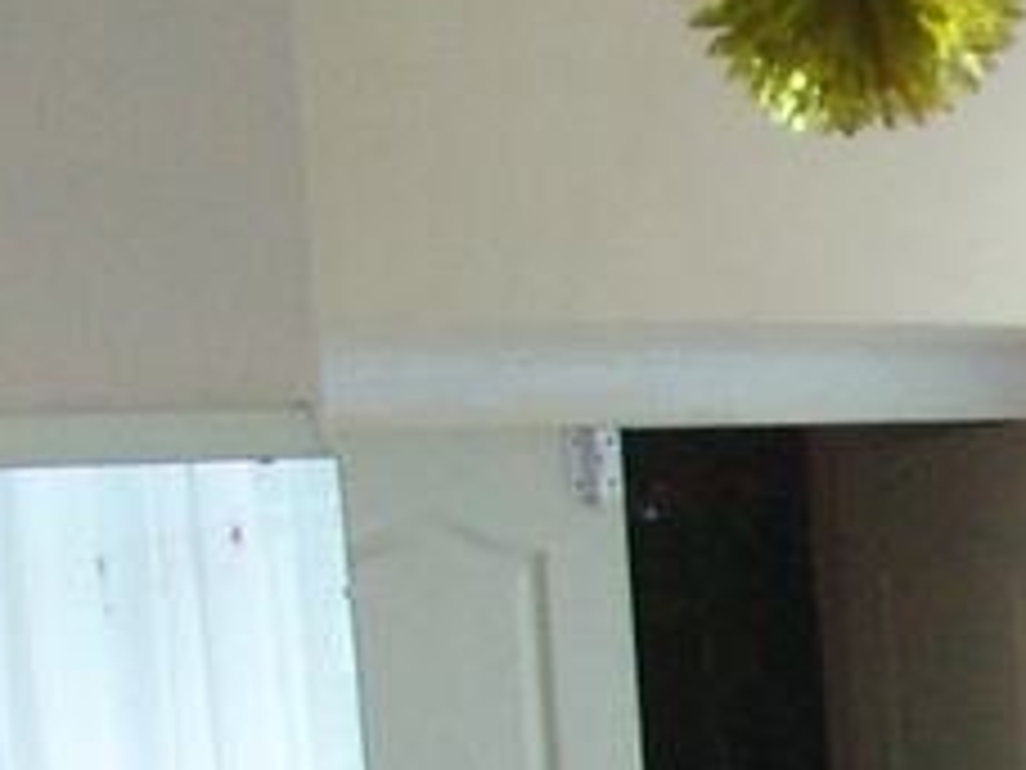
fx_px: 7202
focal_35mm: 243
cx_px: 2882
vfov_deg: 5.9
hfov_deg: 7.4
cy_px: 1837
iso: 125
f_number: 2.8
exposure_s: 1/40
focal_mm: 7.8
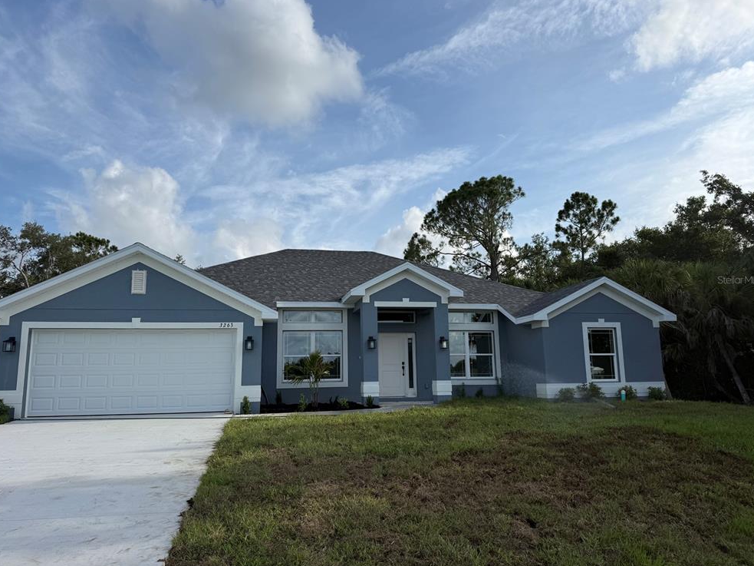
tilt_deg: +9.6
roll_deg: +0.9
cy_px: 280
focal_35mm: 25
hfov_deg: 69.4
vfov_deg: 54.9
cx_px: 371
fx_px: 544
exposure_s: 1/5319
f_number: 1.78
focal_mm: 6.76
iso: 80
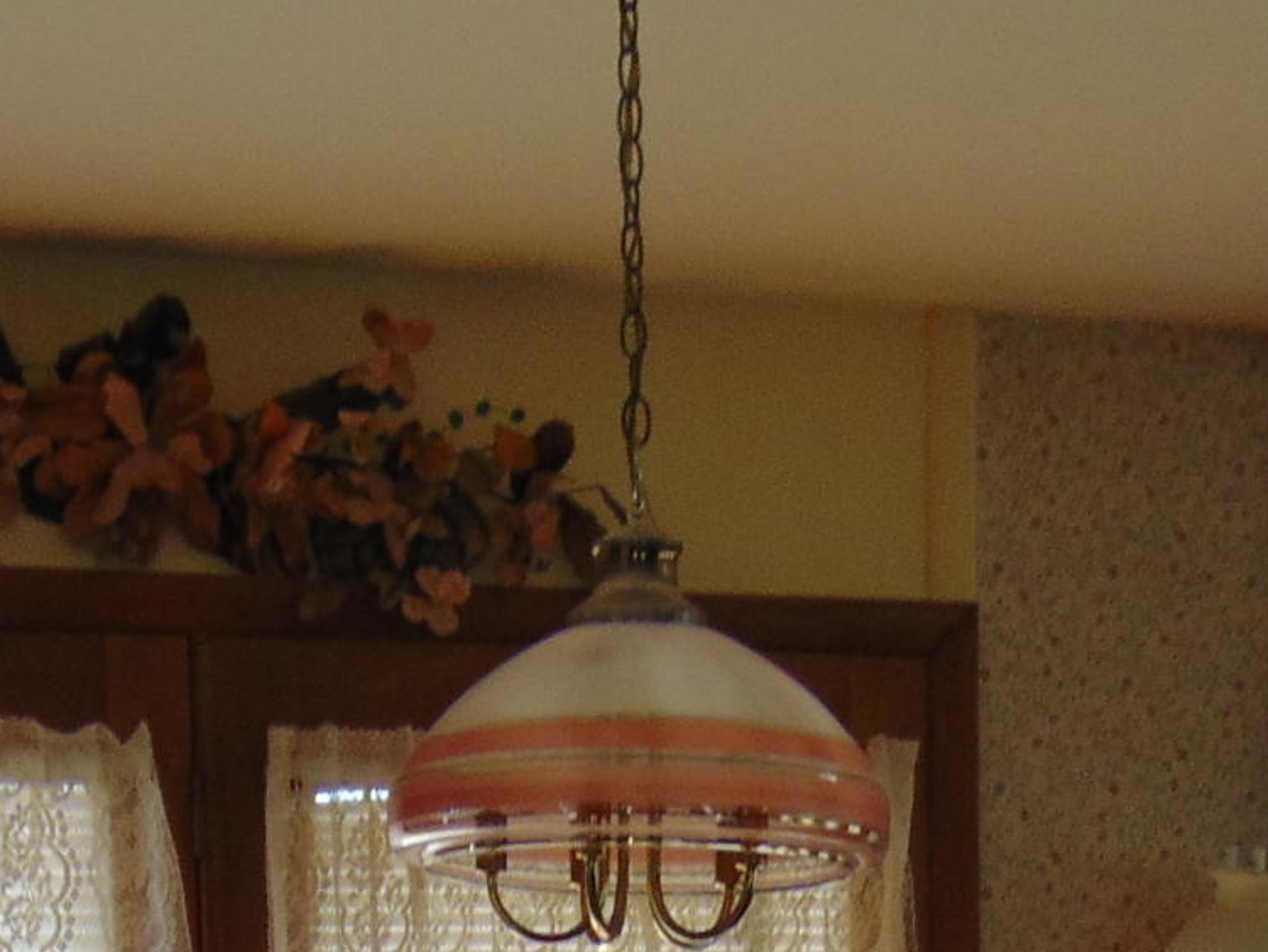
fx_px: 3664
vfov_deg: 13.0
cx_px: 578
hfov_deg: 19.6
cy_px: 1860
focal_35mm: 100
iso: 80
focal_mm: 4.5
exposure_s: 1/60
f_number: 3
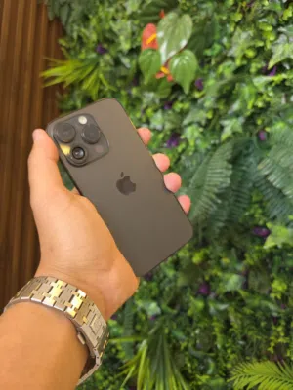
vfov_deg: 73.9
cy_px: 195
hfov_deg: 58.9
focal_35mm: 23
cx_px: 146
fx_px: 260
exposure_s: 1/100
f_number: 1.7
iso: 40
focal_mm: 6.3
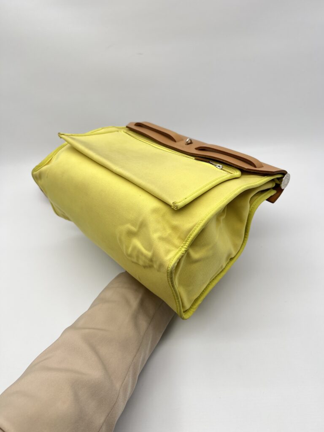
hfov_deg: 53.1
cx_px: 162
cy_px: 216
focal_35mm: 26
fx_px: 324
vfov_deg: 67.3
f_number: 1.5
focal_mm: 5.7
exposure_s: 1/147
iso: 32
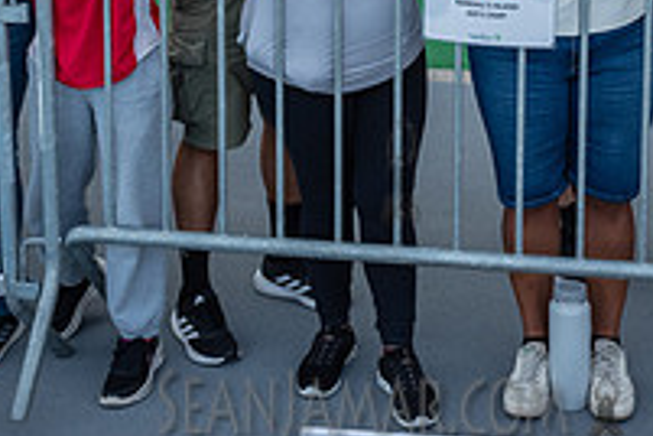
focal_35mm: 72
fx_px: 1306
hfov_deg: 27.9
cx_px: 421
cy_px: -147
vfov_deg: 17.6
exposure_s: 1/320
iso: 400
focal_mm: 24
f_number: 5.6
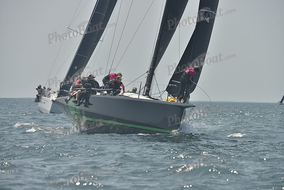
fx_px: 1736
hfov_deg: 9.4
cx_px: 142
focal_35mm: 220
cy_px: 95
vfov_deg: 6.2
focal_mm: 220
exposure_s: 1/1250
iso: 280
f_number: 8
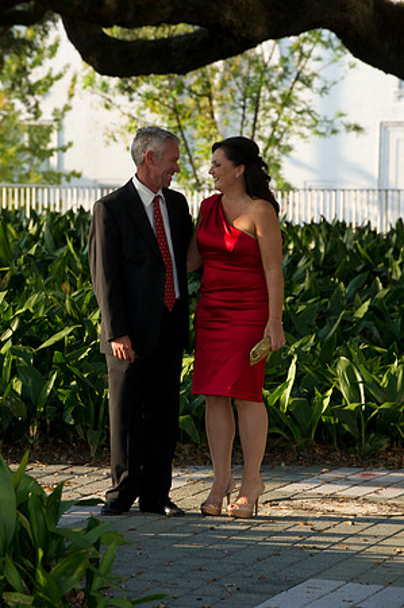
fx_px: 3205
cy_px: 304
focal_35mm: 190
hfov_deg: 7.2
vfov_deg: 10.8
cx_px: 202
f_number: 6.3
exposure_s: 1/80
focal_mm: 190
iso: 200
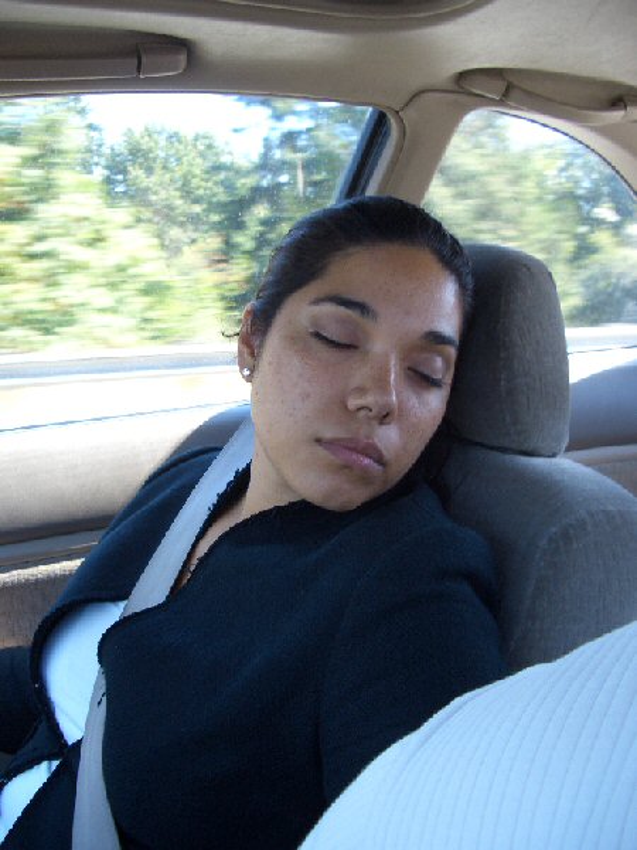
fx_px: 859
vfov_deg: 52.6
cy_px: 425
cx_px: 318
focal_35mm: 35
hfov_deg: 40.7
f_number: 2.6
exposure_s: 1/80
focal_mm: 5.8
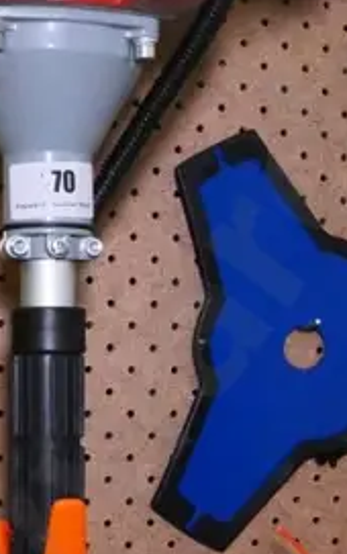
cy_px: 407
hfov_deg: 13.7
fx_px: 1449
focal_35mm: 96
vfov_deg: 21.5
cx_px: 145
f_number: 4.5
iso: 3200
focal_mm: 12
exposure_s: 1/320
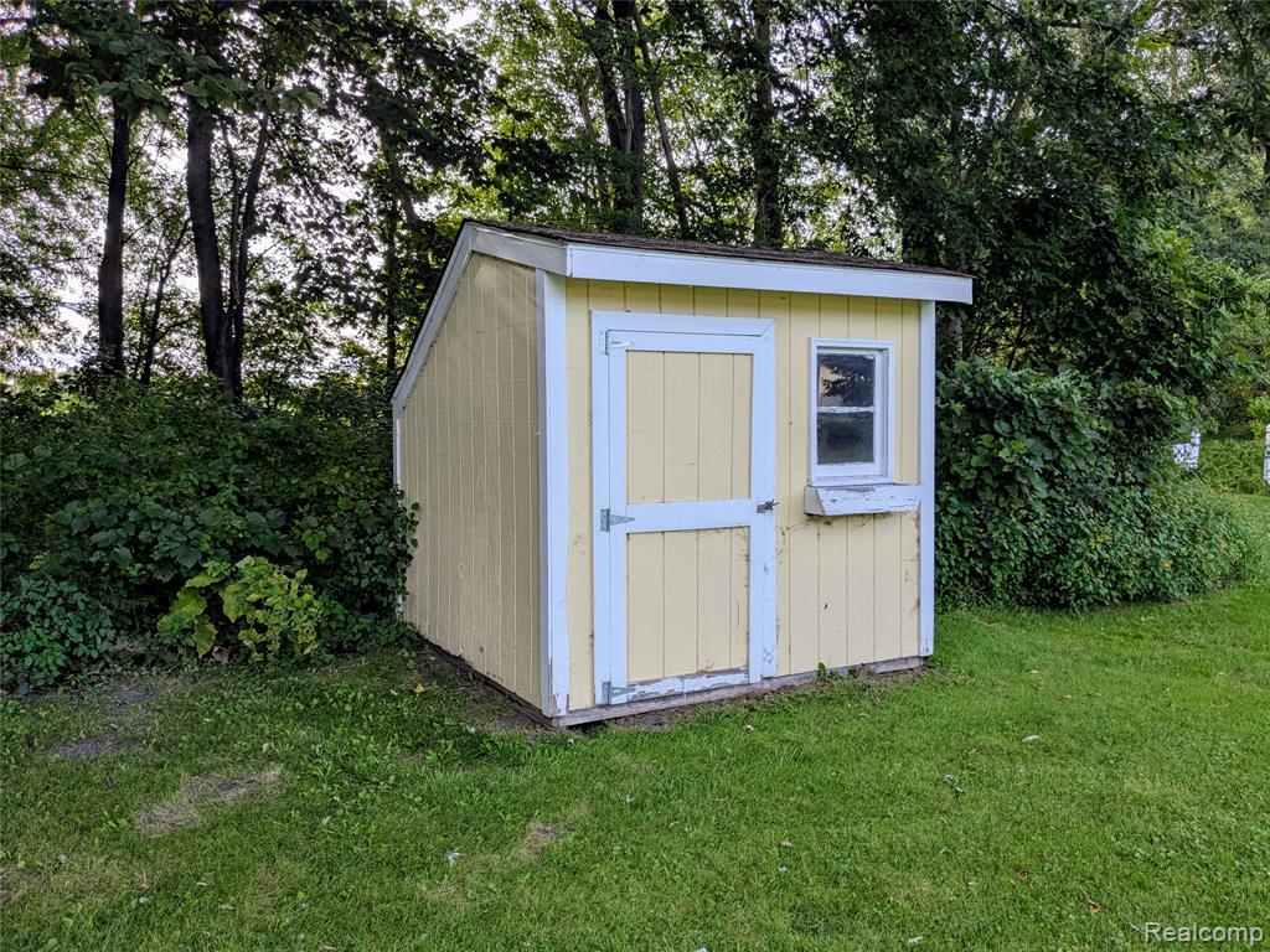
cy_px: 476
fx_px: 991
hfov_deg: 65.3
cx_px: 635
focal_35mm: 27
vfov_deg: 51.4
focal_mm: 4.38
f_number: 1.73
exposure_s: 1/779
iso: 43
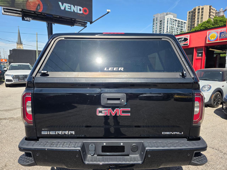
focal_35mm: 23
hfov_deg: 73.9
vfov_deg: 58.9
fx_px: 151
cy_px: 85
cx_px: 114
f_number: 1.7
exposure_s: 1/3354
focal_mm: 6.3
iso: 80
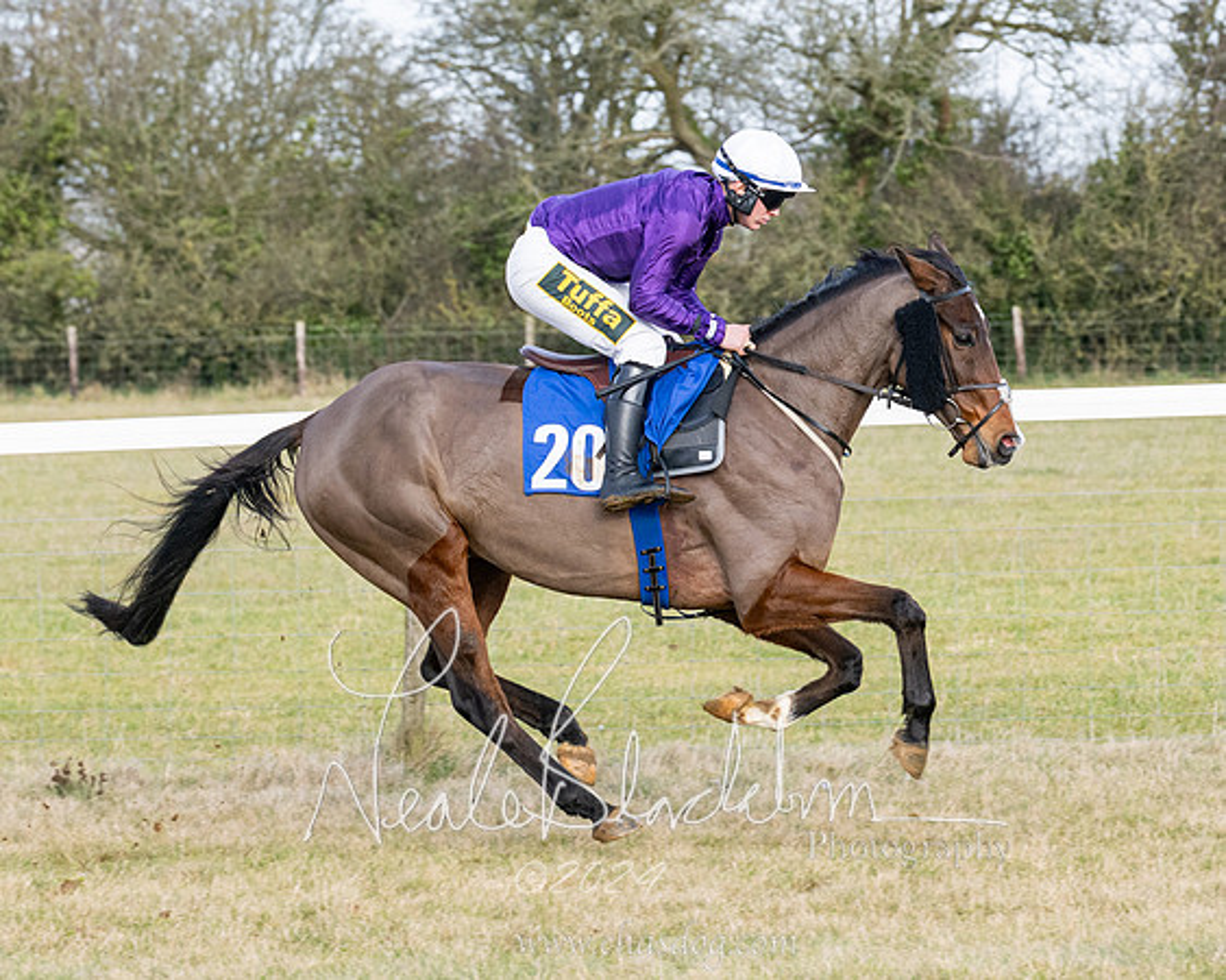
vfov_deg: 6.9
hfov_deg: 8.7
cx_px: 719
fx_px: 8074
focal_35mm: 223
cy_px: 546
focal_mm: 103
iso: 400
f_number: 5
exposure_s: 1/800
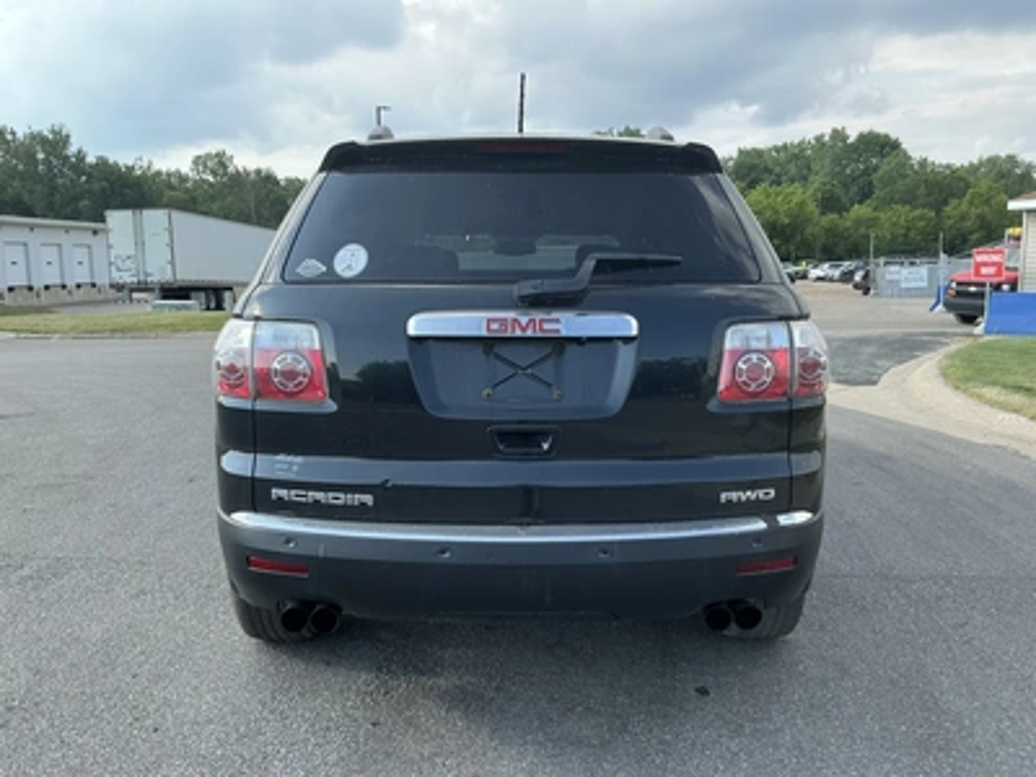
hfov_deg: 63.4
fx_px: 838
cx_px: 518
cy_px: 388
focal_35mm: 28
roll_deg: +1.2
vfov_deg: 49.7
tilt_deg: -6.3
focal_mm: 3
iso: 25
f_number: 1.8
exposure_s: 1/635
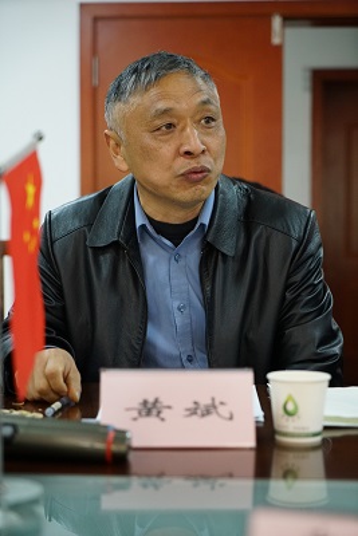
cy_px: 268
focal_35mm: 70
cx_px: 179
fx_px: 1043
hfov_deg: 19.5
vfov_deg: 28.8
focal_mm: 70
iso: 4000
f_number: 4
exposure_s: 1/160
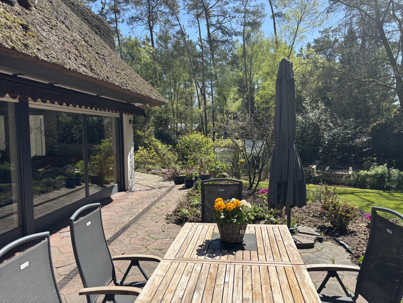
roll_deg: -0.4
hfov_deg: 67.3
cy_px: 152
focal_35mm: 26
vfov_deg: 53.1
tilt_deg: -4.7
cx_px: 202
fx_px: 303
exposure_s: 1/1522
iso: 50
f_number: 1.6
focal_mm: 5.96
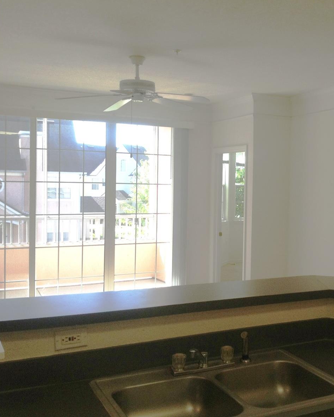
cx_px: 268
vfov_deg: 40.3
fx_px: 568
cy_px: 207
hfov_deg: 31.9
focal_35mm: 46
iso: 50
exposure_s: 1/133
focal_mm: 4.28
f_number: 2.4
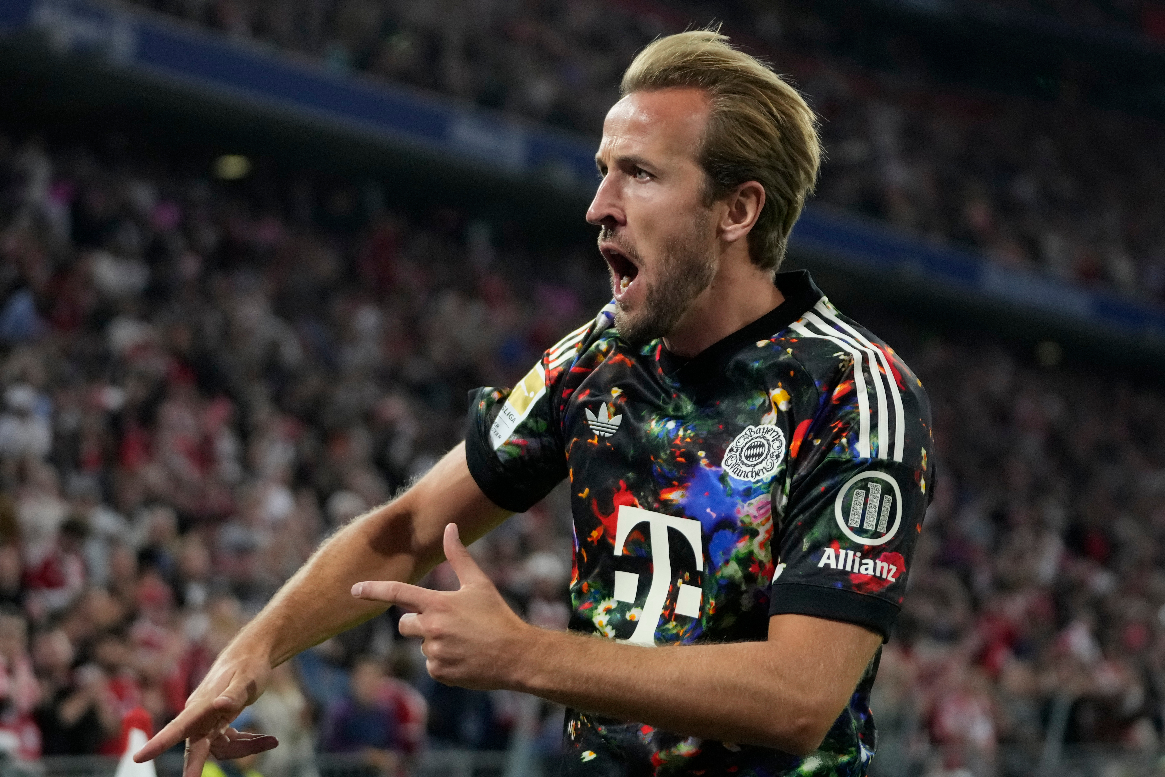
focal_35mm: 105
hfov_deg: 19.5
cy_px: 388
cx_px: 582
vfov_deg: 13.0
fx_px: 3398
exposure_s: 1/2500
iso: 4000
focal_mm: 70
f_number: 2.8
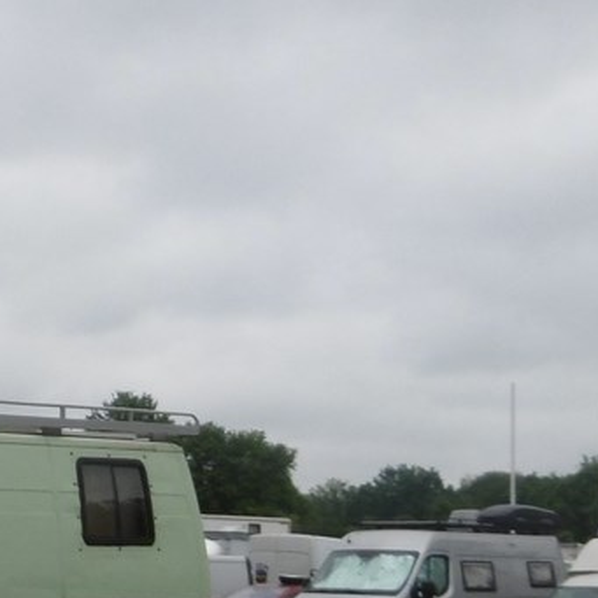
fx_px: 1700
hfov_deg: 18.6
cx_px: -175
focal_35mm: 87
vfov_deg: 19.9
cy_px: 345
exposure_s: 1/640
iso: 100
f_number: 3.1
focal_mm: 4.3
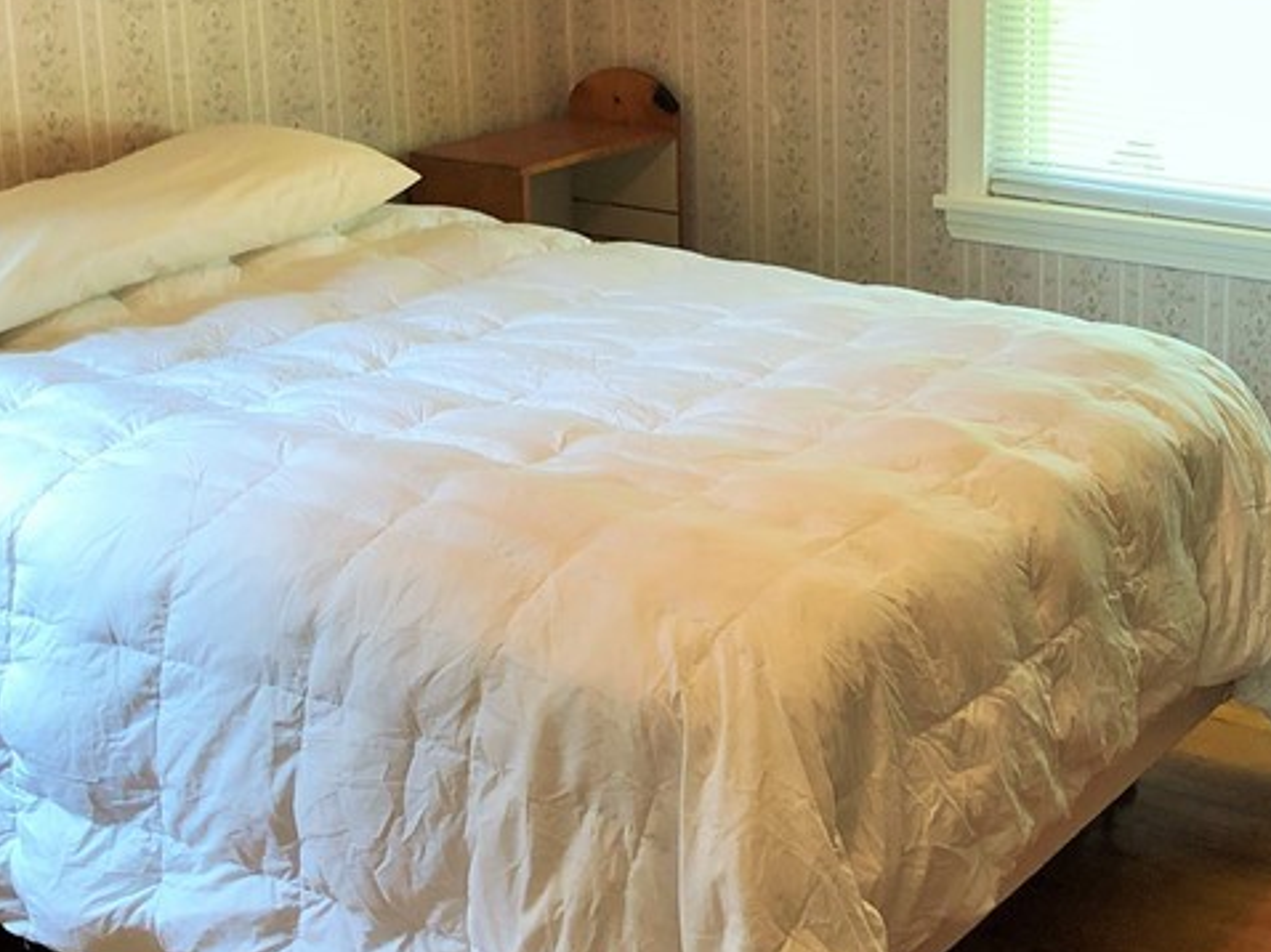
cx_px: 973
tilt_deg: -13.8
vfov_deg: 24.1
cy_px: 218
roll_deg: -2.0
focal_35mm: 60
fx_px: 2202
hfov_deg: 31.5
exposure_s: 1/24
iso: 40
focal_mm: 3.99
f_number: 1.8
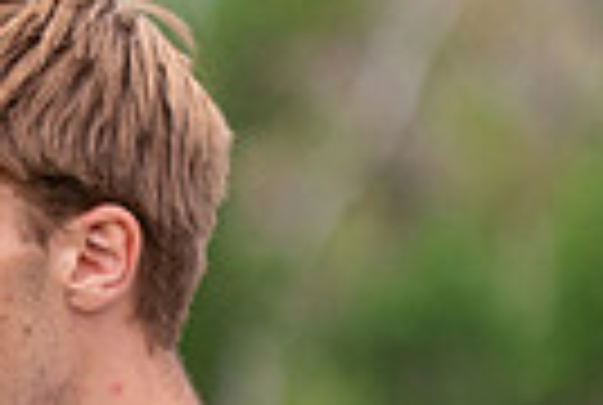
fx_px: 7756
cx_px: 202
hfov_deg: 4.5
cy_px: 668
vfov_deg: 3.0
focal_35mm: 462
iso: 1250
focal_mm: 107
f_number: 2.8
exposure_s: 1/4000
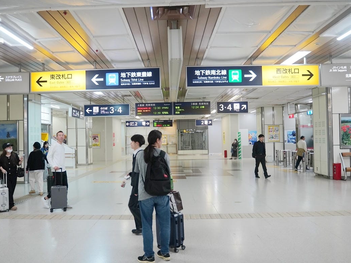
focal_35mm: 31
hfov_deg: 58.3
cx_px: 162
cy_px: 131
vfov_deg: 45.5
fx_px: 314
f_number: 2.8
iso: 1600
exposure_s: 1/160
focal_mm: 28
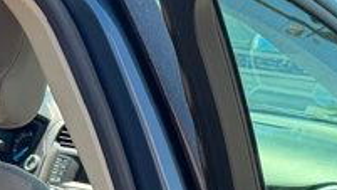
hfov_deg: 16.0
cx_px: 290
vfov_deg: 8.4
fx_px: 1188
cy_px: 442
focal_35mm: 133
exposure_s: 1/715
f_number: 1.78
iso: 100
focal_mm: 6.76
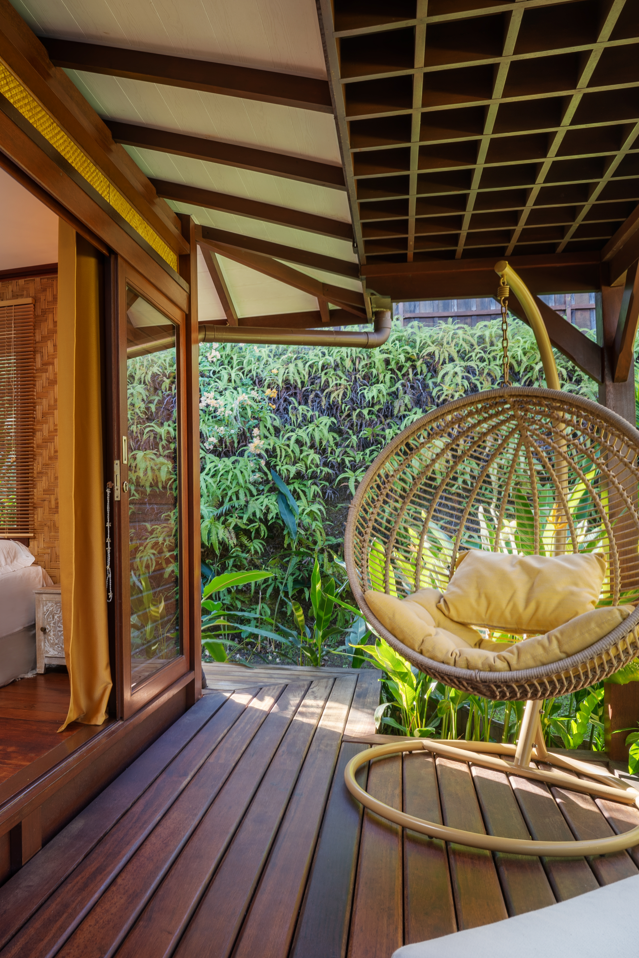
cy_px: 482
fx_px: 692
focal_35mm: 26
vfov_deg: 69.4
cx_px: 100
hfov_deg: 46.1
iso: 100
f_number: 11
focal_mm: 17
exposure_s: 1/8
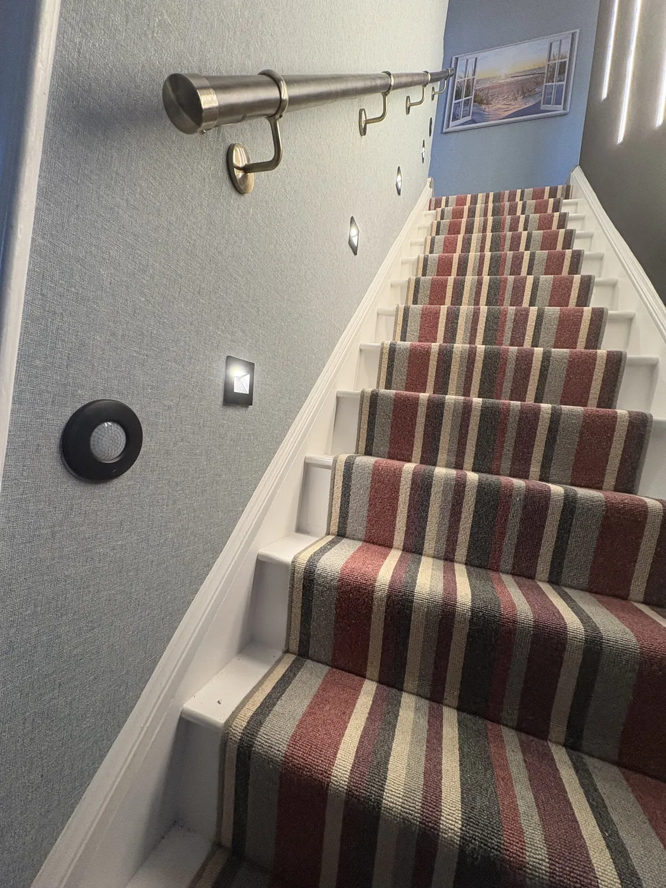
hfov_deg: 85.7
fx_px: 359
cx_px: 333
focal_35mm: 14
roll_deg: -7.0
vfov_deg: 102.1
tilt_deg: -0.3
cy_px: 444
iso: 200
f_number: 2.2
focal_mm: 2.22
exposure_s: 1/50
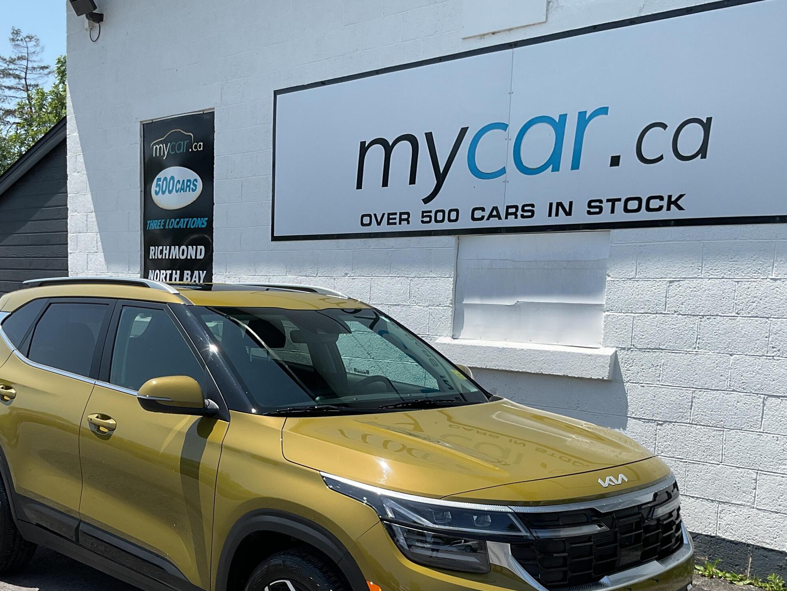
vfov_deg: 33.1
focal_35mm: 43
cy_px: 431
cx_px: 357
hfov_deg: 43.8
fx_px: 978
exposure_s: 1/1730
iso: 16
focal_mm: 3
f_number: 1.8
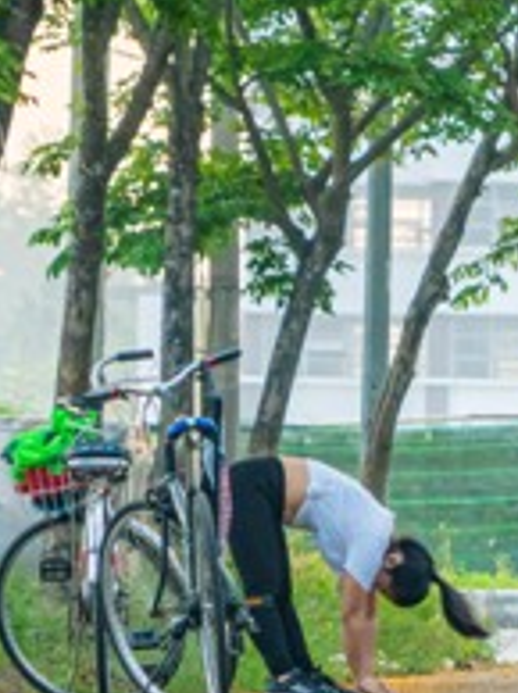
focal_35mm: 920
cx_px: 854
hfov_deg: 1.6
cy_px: -48
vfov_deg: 2.2
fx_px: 18397
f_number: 8
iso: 800
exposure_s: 1/200
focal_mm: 181
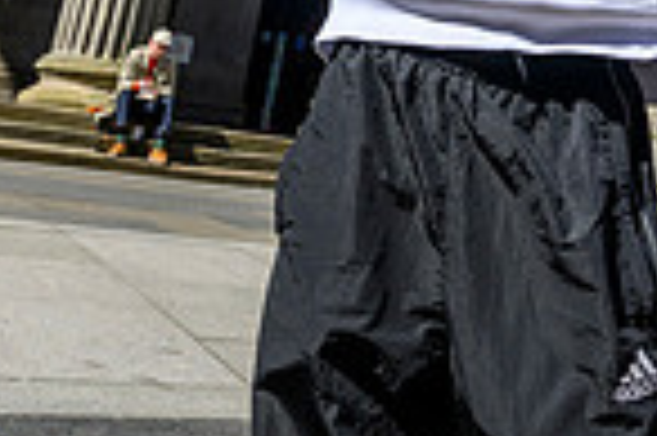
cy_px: -467
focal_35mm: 74
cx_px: 580
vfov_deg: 14.7
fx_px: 1349
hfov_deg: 26.5
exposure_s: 1/2500
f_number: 6.3
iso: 500
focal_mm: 24
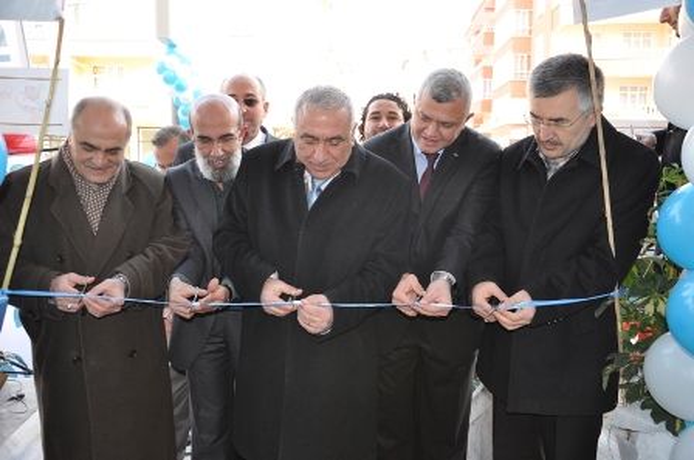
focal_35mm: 33
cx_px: 347
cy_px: 230
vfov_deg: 39.8
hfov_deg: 57.3
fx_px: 635
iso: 450
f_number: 3.8
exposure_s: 1/125
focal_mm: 22
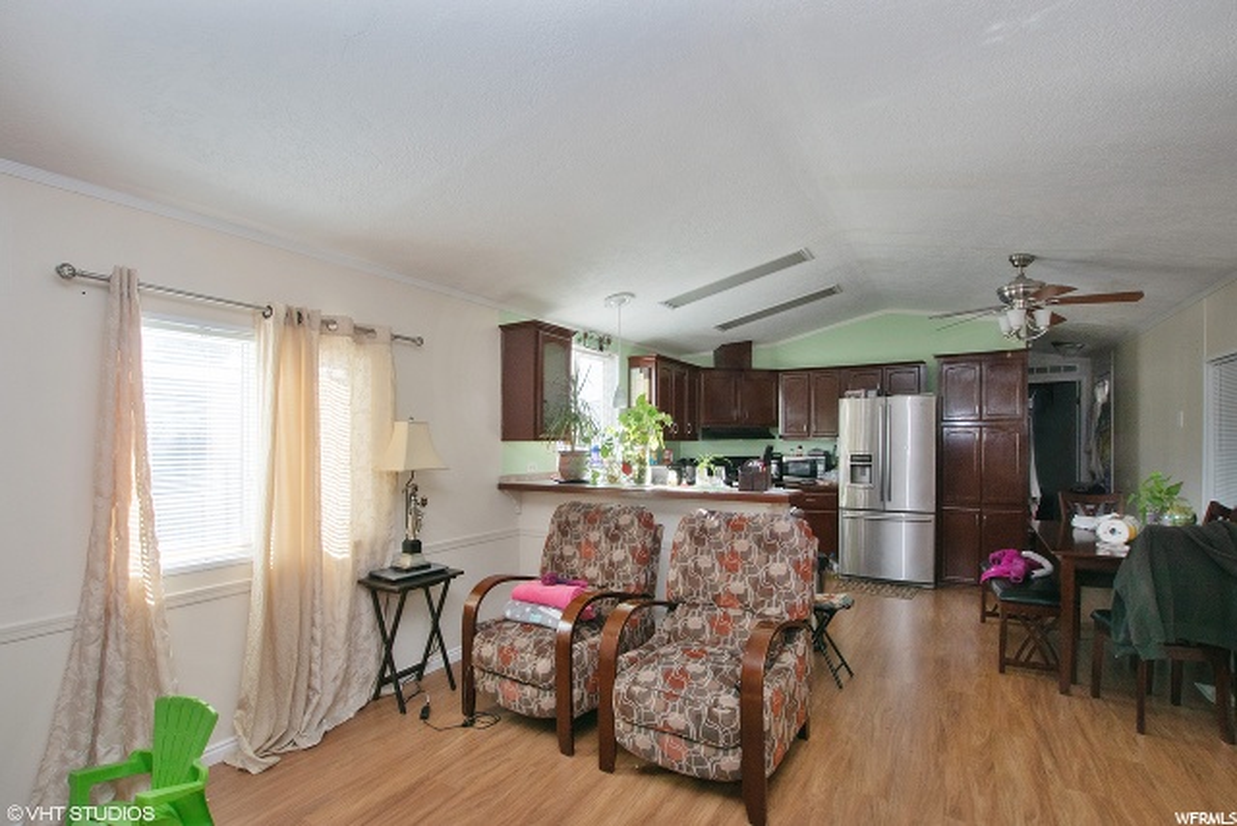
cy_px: 413
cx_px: 618
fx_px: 516
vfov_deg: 77.4
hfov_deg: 100.4
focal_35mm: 15
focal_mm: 10
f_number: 9.5
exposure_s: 1/30
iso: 320
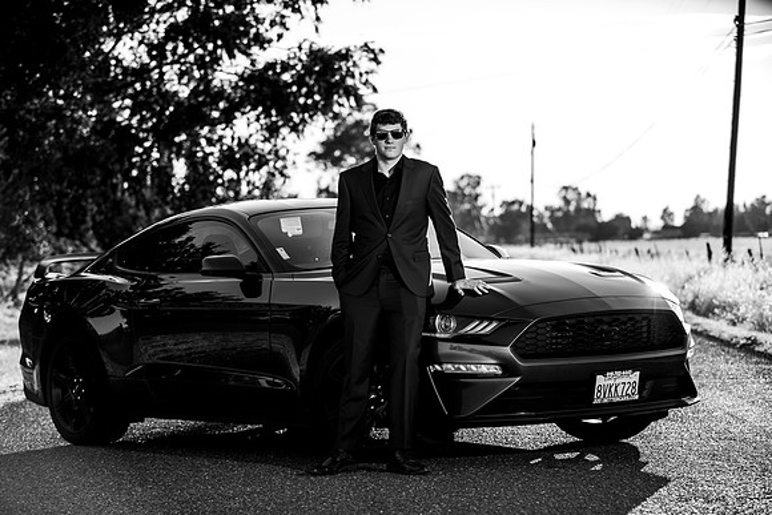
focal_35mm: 107
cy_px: 258
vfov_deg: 12.8
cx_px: 386
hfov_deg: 19.1
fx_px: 2298
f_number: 4
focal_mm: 102
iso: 31
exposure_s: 1/250
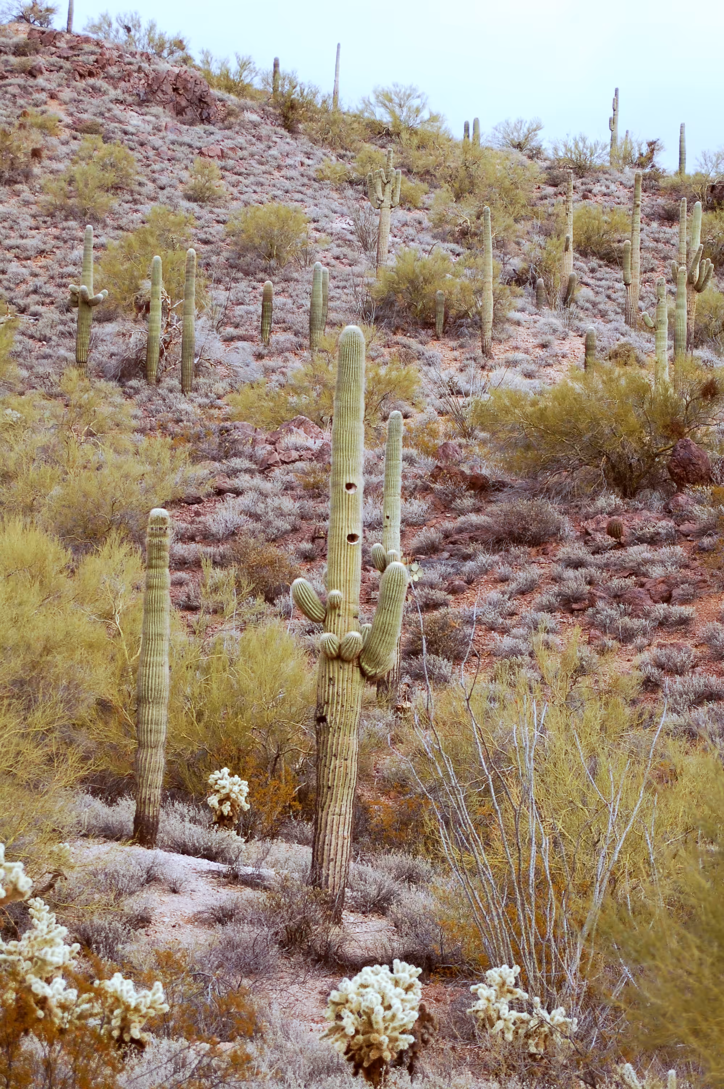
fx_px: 3264
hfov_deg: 12.7
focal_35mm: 108
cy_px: 544
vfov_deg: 18.9
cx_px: 362
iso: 200
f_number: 5.6
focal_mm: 72
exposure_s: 1/320
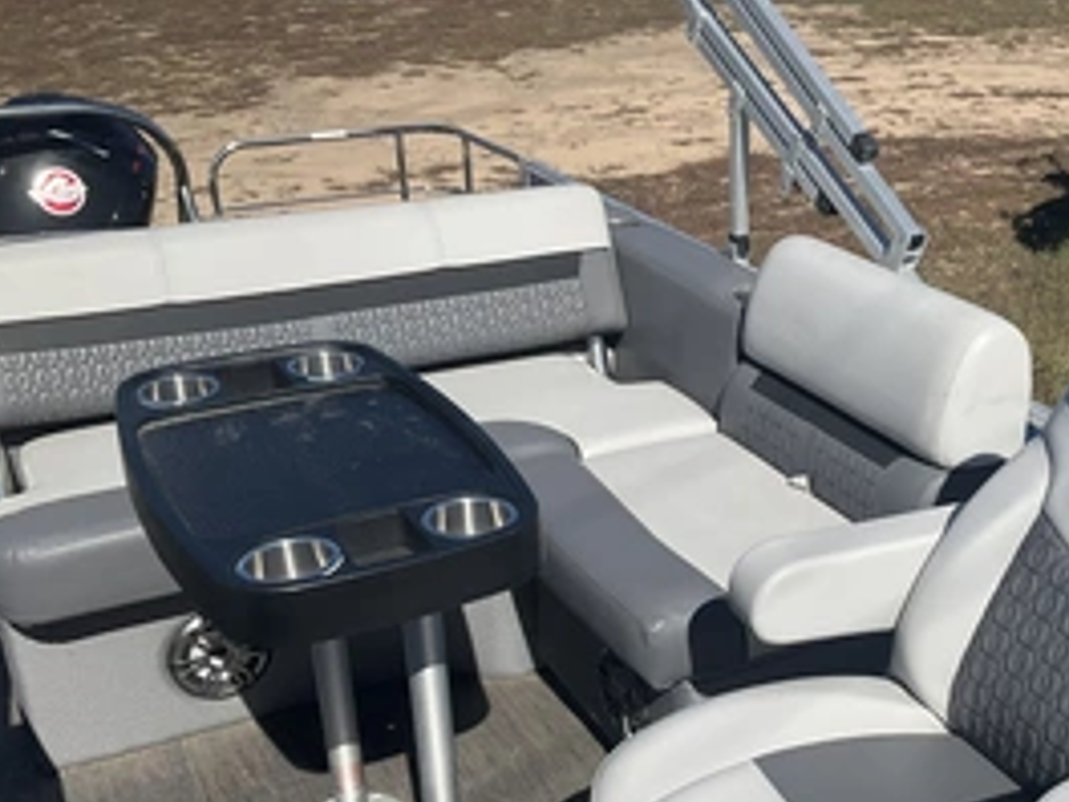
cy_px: 575
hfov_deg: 42.3
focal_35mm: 44
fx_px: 1359
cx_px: 717
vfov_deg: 32.4
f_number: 1.8
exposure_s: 1/2959
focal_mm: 3
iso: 25
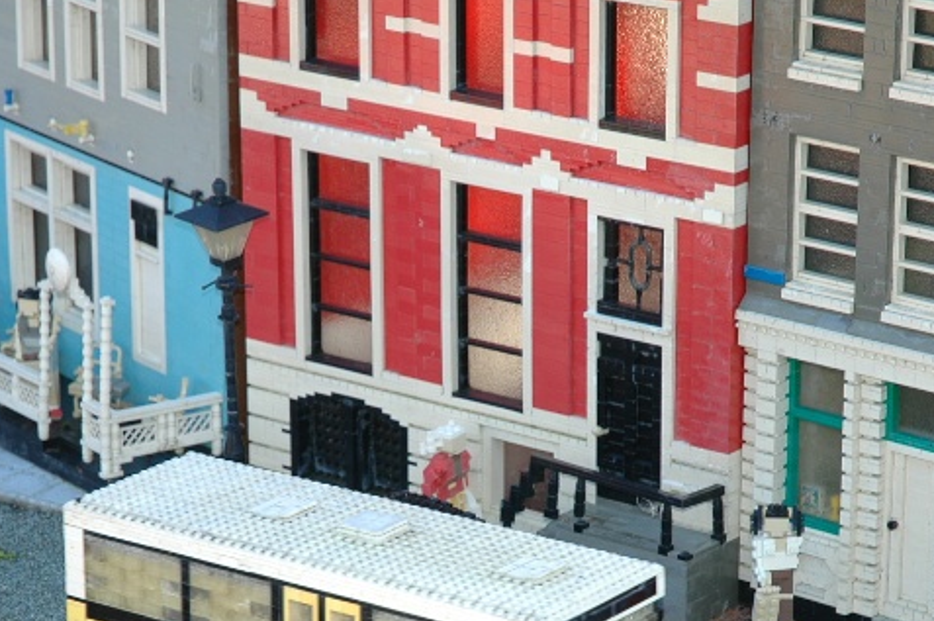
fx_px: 4561
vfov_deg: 7.8
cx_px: 439
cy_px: 503
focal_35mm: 176
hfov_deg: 11.7
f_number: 4.5
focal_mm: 70
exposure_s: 1/80
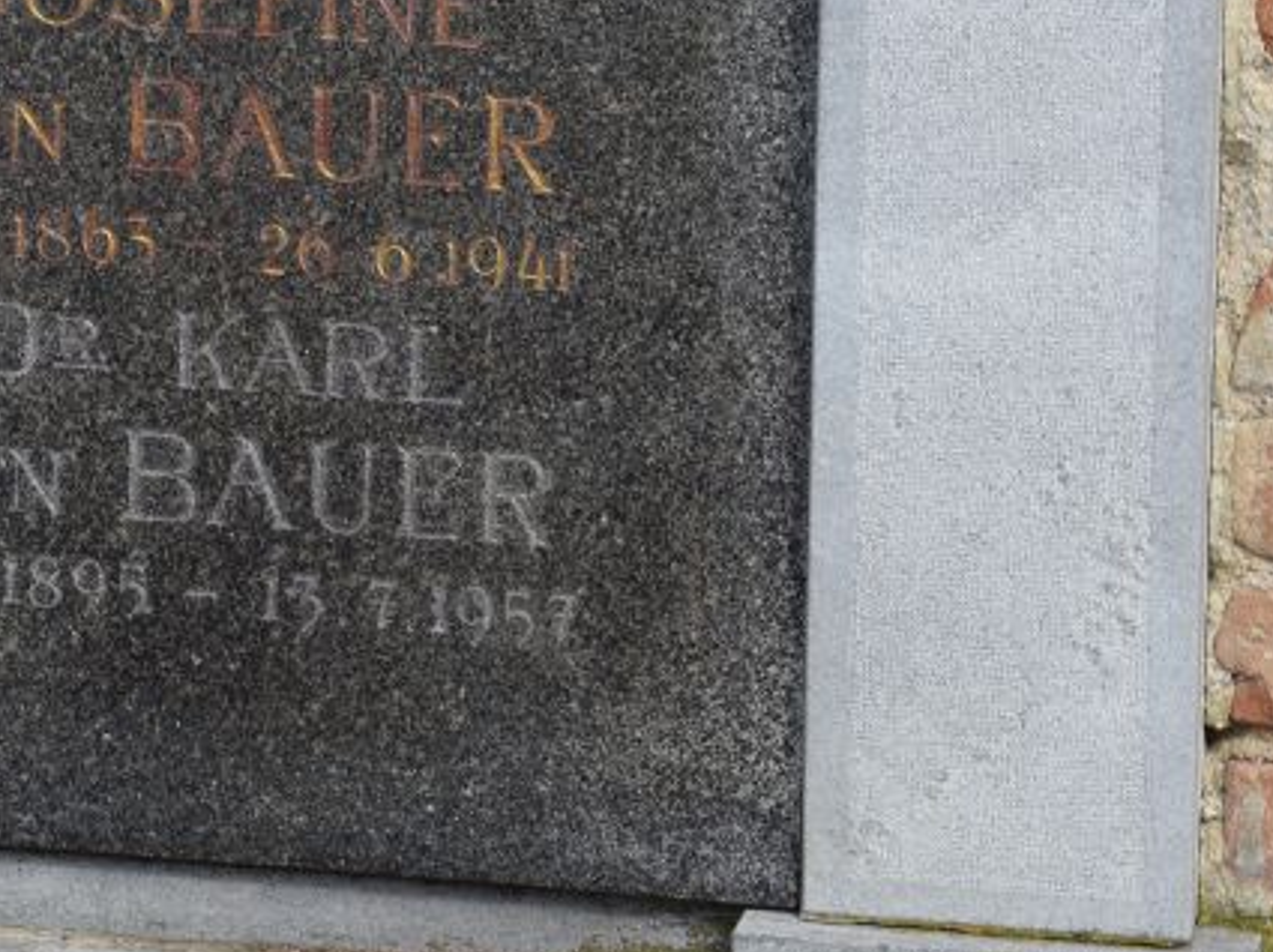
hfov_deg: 9.3
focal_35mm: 212
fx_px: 7790
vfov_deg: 7.0
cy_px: -105
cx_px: 210
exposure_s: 1/320
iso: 200
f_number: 8
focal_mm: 52
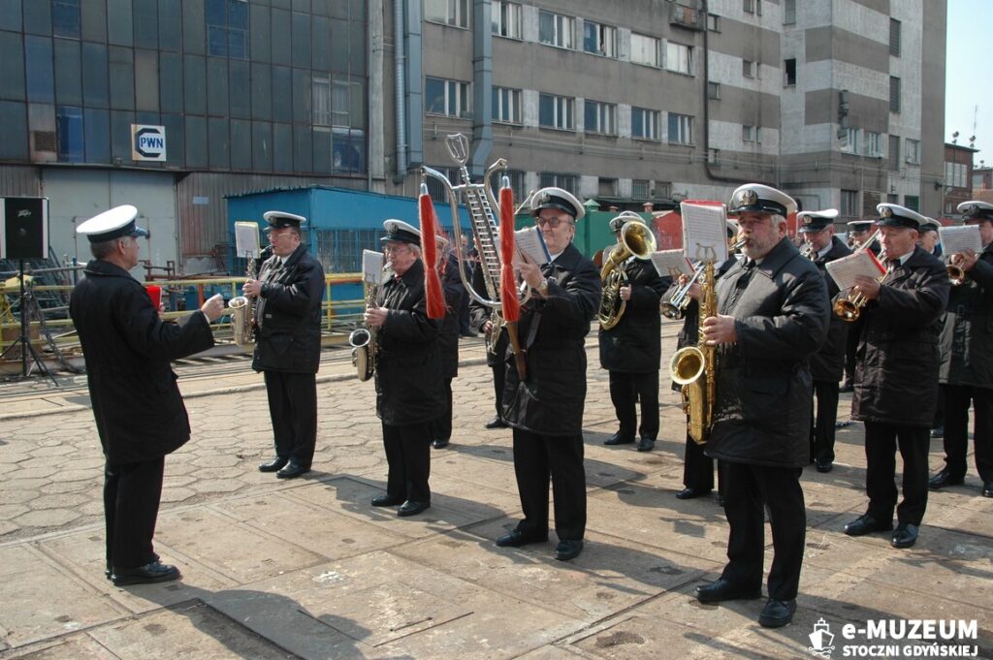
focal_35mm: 36
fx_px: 992
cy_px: 330
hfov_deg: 53.2
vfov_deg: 36.8
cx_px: 496
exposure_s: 1/500
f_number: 5.6
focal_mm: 24
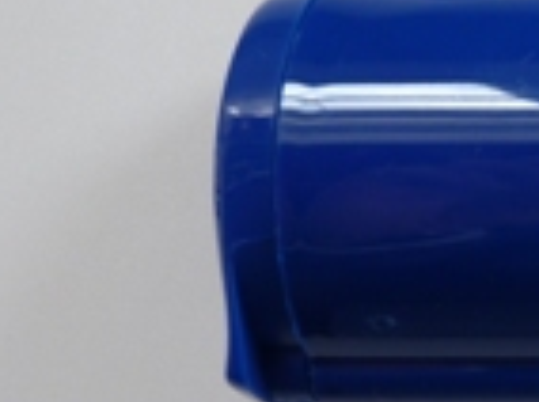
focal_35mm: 79
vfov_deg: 18.6
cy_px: 193
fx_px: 1228
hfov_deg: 21.0
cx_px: 808
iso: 80
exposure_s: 1/60
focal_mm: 4.1
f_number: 3.3
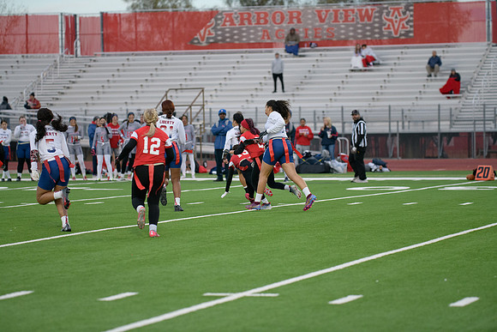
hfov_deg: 14.2
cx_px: 248
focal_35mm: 145
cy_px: 166
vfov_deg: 9.5
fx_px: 2002
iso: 3600
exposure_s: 1/3200
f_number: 2.8
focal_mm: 145
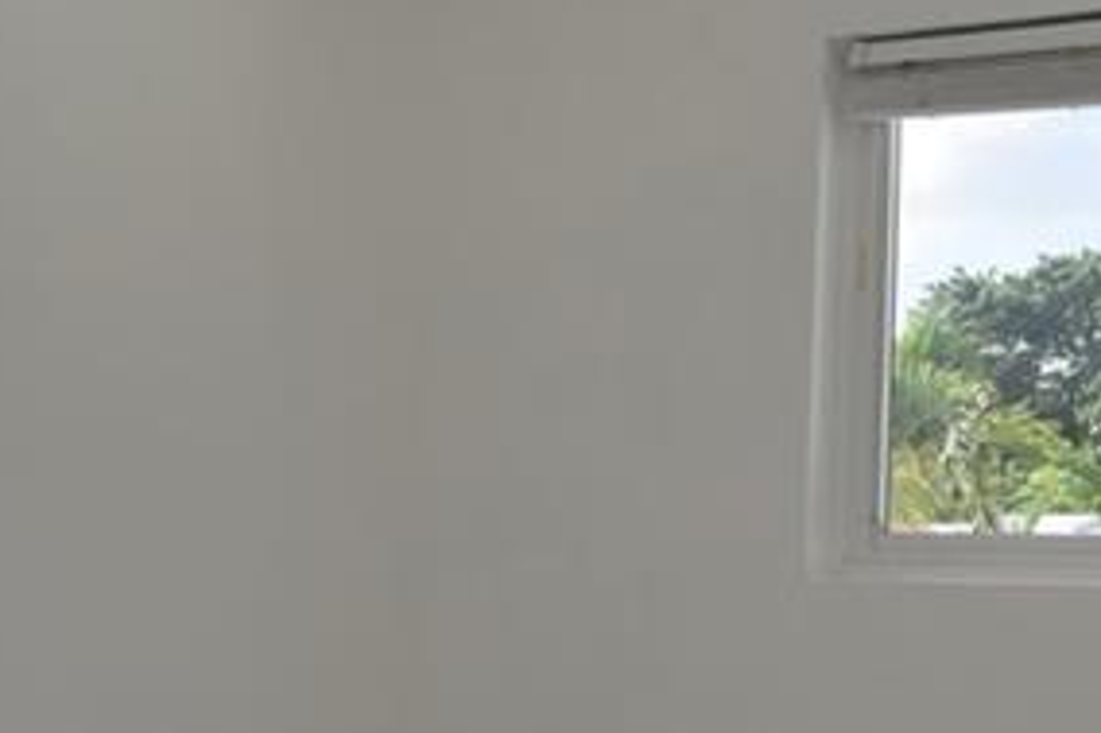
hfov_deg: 35.7
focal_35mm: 54
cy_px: 558
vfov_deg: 24.7
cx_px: 872
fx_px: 1650
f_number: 6.3
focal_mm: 10
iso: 200
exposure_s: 1/160
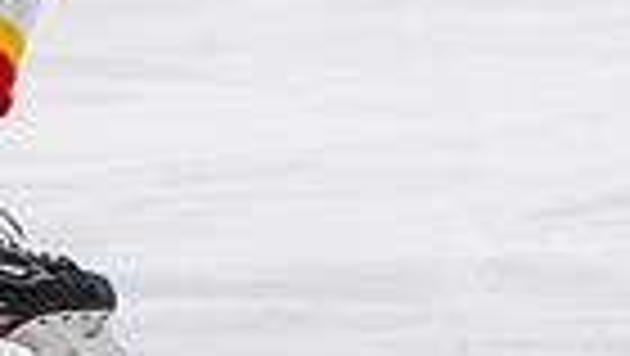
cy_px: -764
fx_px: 18306
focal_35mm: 1095
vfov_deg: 1.1
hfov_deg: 2.0
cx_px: -284
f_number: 2.8
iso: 2500
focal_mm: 125
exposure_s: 1/640
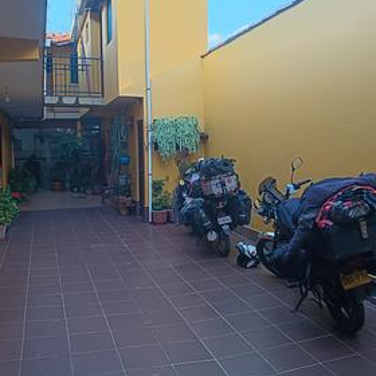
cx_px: 191
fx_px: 430
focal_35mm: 35
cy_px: 168
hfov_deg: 47.2
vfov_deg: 47.1
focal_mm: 4.81
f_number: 1.8
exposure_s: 1/100
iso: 207
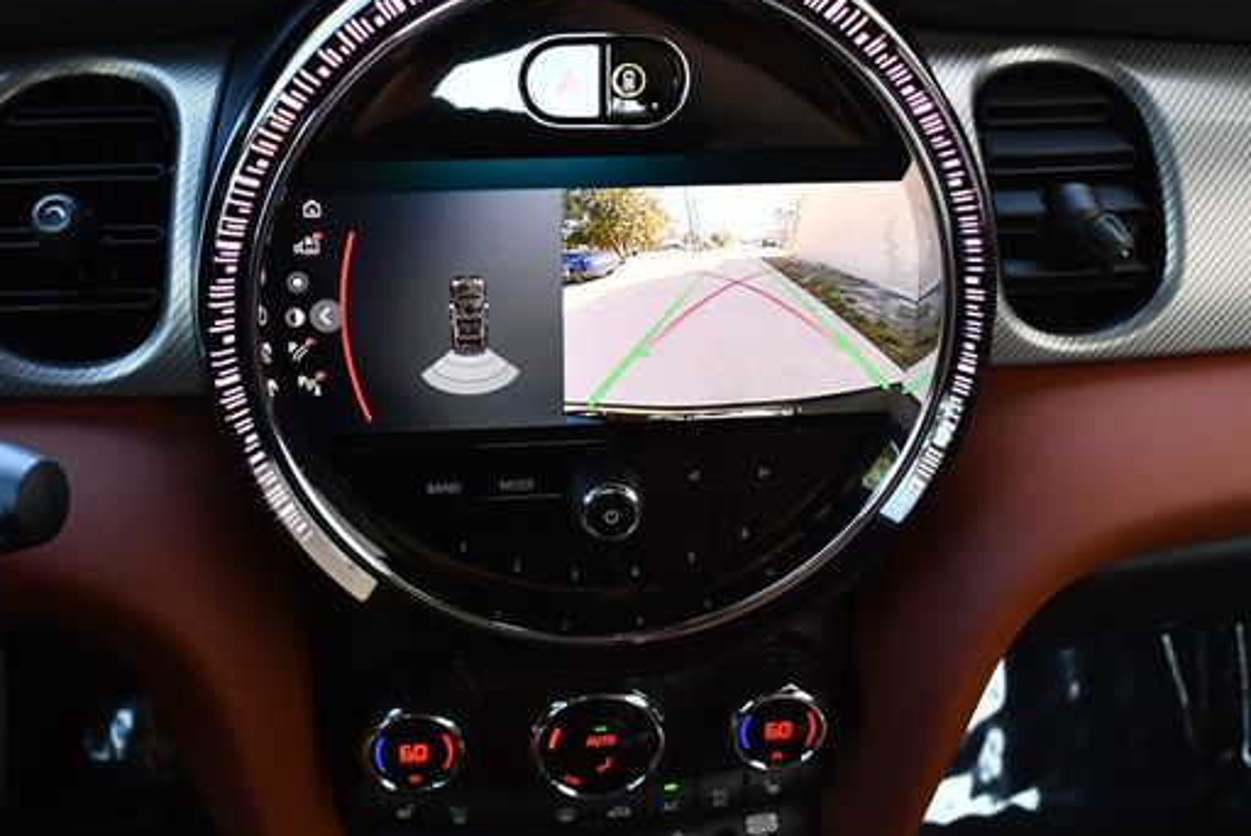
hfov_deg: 43.6
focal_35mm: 45
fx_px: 1565
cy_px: 332
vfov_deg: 29.8
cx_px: 606
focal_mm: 18
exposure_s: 1/250
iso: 720
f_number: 3.5
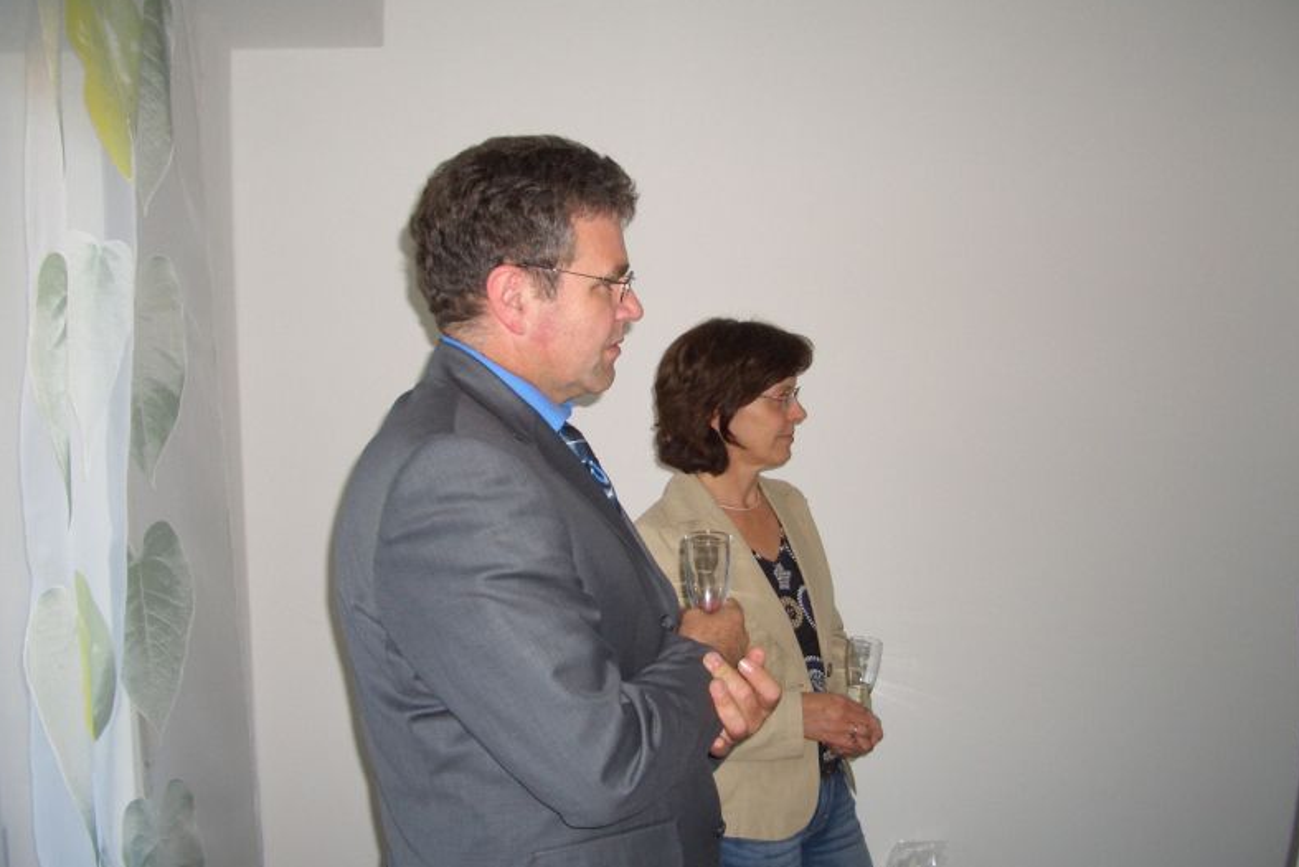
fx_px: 1335
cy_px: 449
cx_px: 645
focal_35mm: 37
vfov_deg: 36.0
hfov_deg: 51.9
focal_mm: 5.8
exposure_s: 1/60
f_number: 2.6
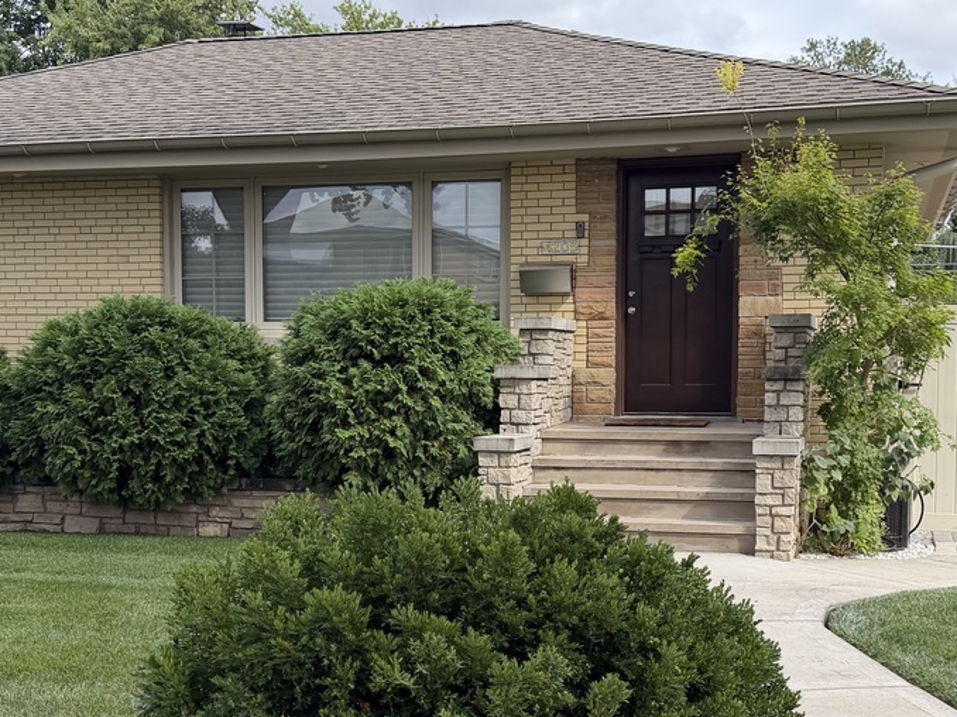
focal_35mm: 51
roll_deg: +0.3
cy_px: 456
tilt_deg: -4.6
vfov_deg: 28.4
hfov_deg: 37.5
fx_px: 1409
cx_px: 471
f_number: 1.78
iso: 100
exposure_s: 1/2299
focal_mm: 6.76
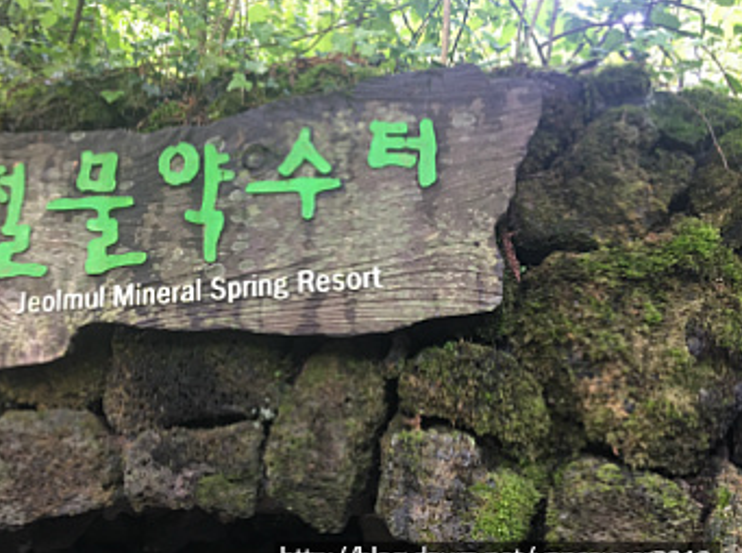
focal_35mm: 34
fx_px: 727
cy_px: 294
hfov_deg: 53.8
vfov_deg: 41.6
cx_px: 311
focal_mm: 4.15
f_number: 2.2
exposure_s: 1/30
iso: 80
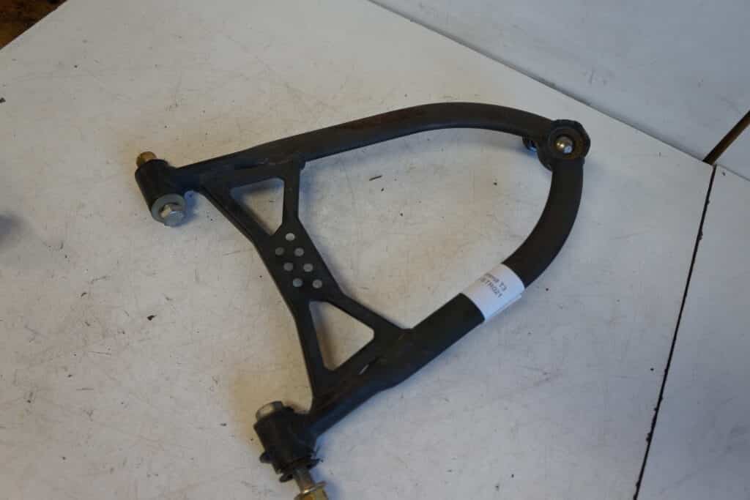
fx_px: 625
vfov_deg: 43.6
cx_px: 375
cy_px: 250
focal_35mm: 30
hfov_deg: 61.9
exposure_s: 1/60
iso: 500
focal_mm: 20
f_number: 4
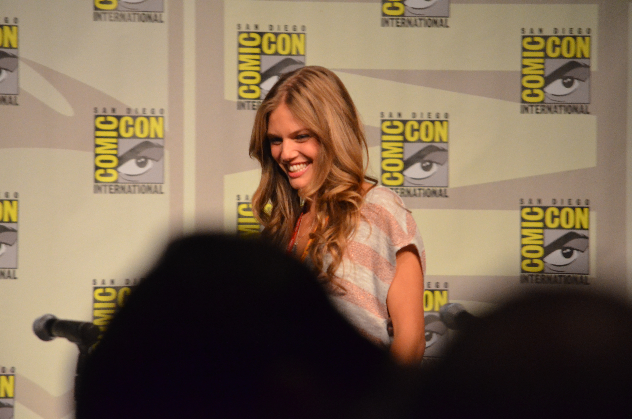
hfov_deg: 6.9
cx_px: 316
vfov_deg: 4.6
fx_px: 5256
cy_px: 210
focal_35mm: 300
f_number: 5
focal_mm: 200
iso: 2500
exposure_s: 1/125
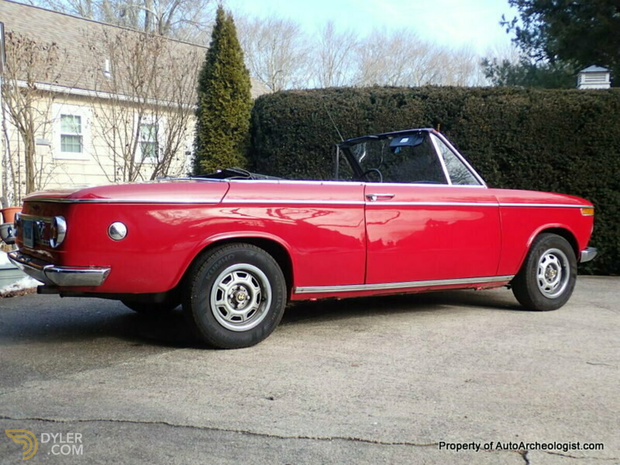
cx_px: 310
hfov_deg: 49.0
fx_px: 681
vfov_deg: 37.7
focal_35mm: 38
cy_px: 232
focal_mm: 6.83
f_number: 2.7
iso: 100
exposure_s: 1/125
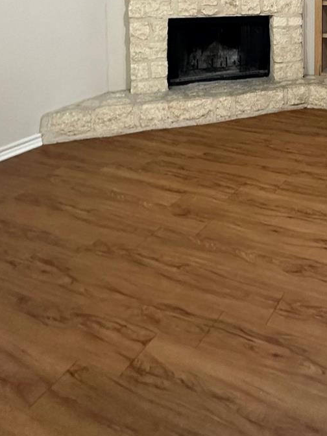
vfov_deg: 47.4
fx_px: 403
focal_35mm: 32
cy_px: 2
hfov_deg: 39.5
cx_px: 320
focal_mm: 2.22
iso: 800
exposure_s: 1/60
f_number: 2.2
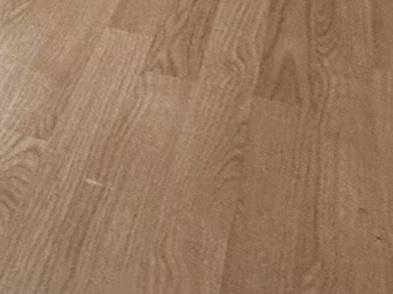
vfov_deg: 12.5
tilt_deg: +1.3
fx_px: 998
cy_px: -446
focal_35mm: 88
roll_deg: +0.9
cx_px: -260
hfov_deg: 18.6
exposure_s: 1/60
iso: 250
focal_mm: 2.22
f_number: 2.2
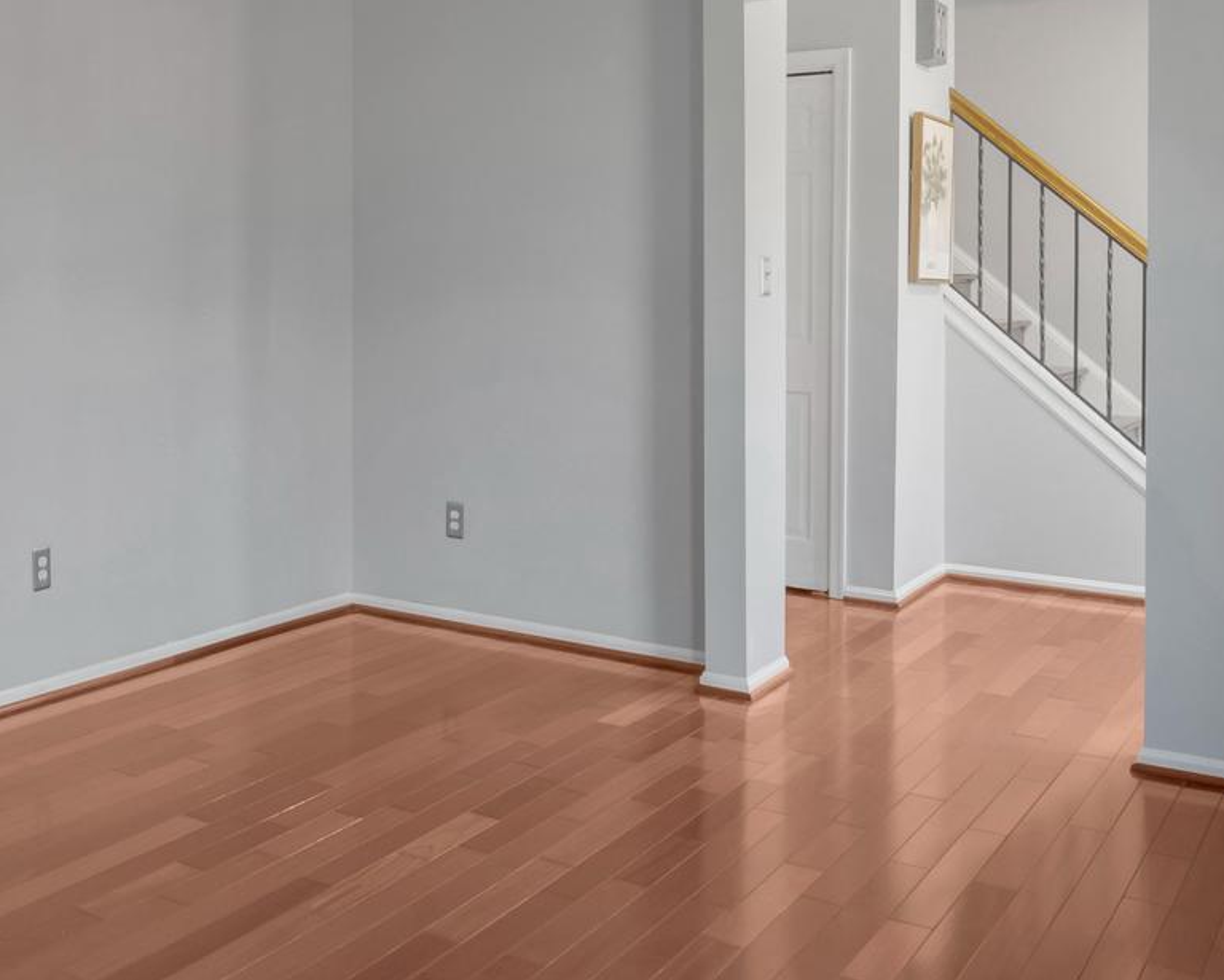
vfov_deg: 36.9
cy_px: 310
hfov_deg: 43.4
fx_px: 1450
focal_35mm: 40
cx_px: 227
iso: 1250
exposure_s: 1/15
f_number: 8
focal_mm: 16
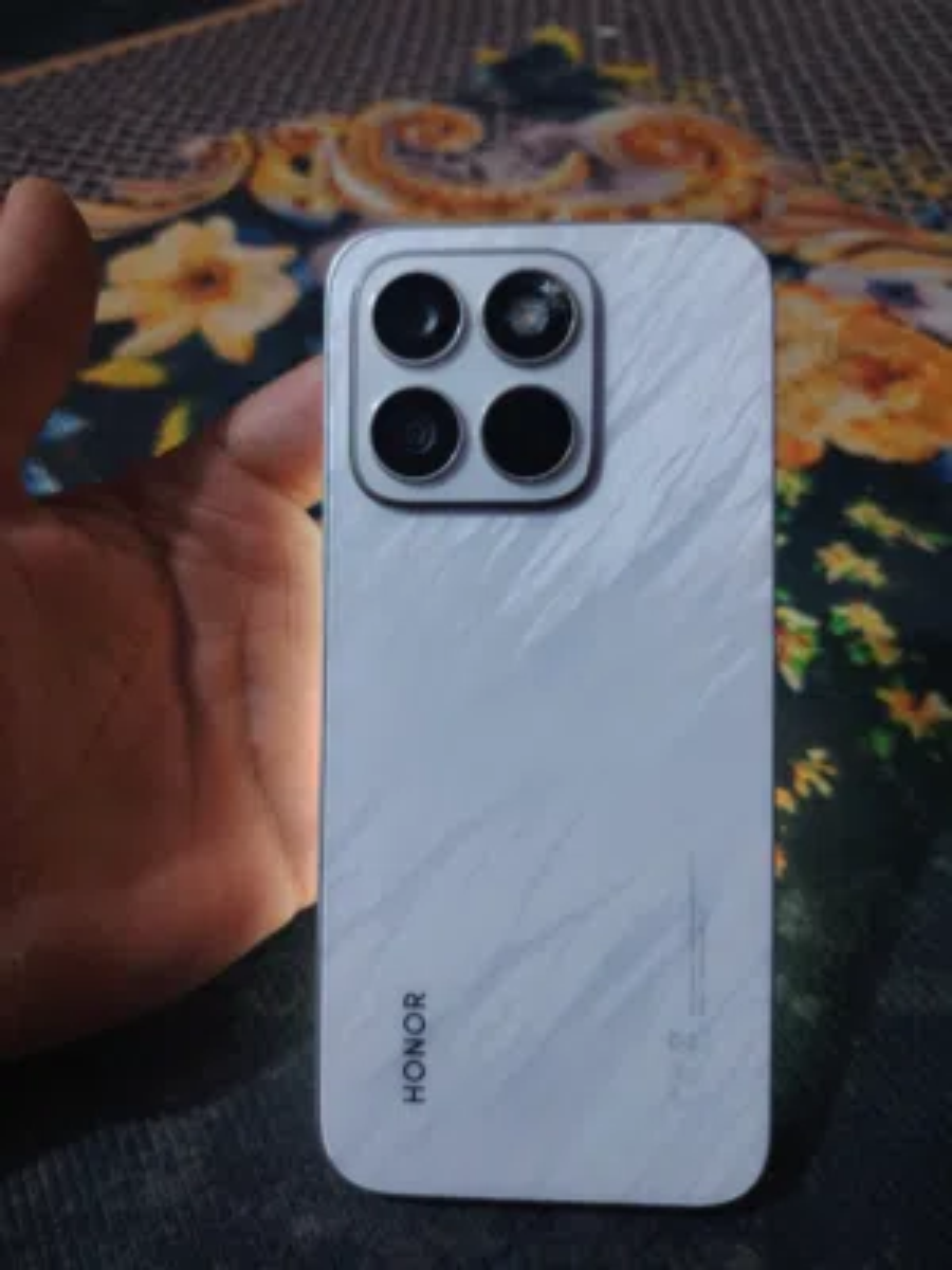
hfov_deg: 56.8
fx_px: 880
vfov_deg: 71.6
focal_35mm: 24
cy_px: 635
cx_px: 476
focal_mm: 5.25
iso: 1191
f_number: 1.75
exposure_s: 1/25
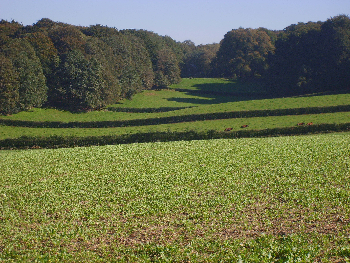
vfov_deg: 14.1
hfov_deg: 18.7
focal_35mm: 105
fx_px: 1062
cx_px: 175
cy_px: 132
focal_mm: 17.4
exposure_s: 1/350
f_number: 4.9
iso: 50
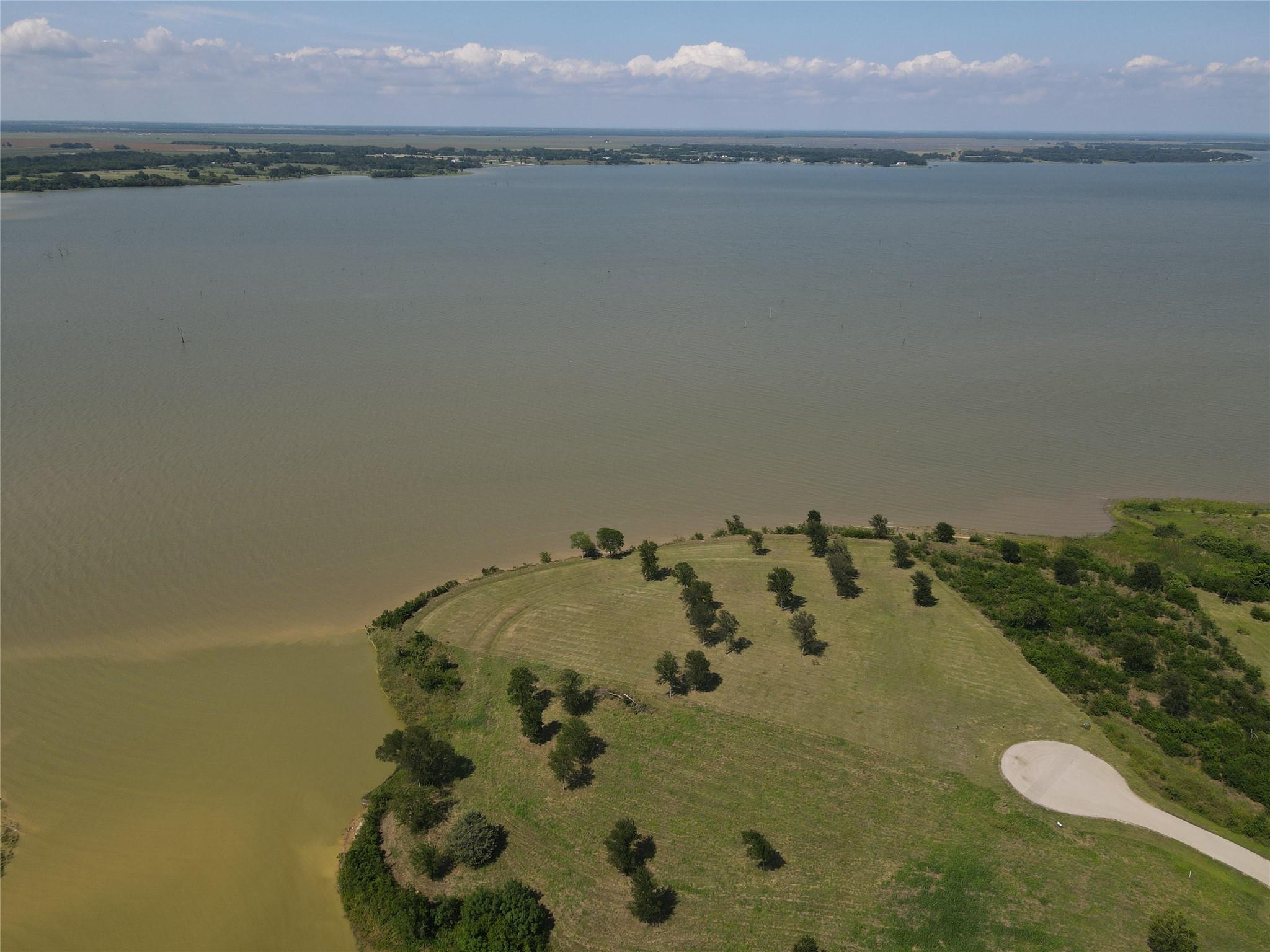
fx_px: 881
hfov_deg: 71.6
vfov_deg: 56.8
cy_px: 476
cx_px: 635
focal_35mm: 24
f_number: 2.8
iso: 100
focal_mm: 4.5
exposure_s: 1/1000
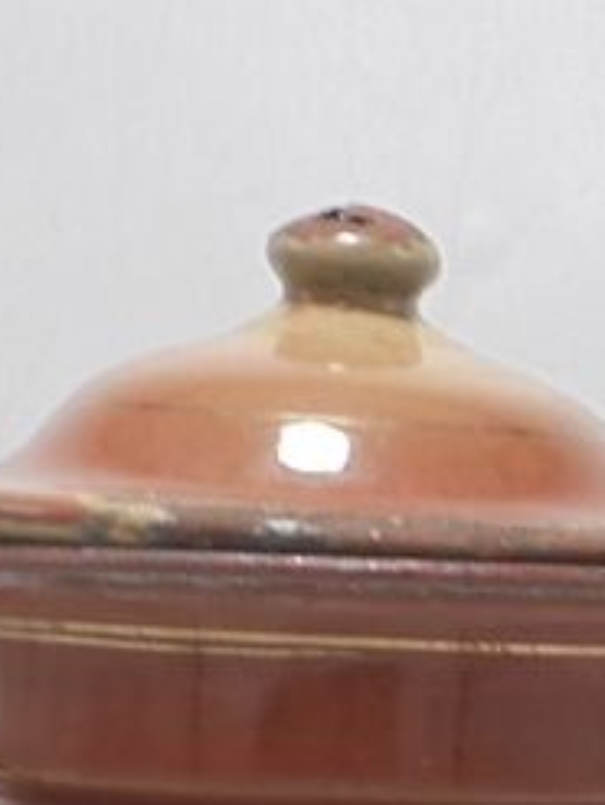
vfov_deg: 13.1
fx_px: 3234
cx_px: 374
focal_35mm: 139
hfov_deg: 10.7
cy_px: 1365
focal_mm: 6.9
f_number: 4.2
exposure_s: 1/30
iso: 100
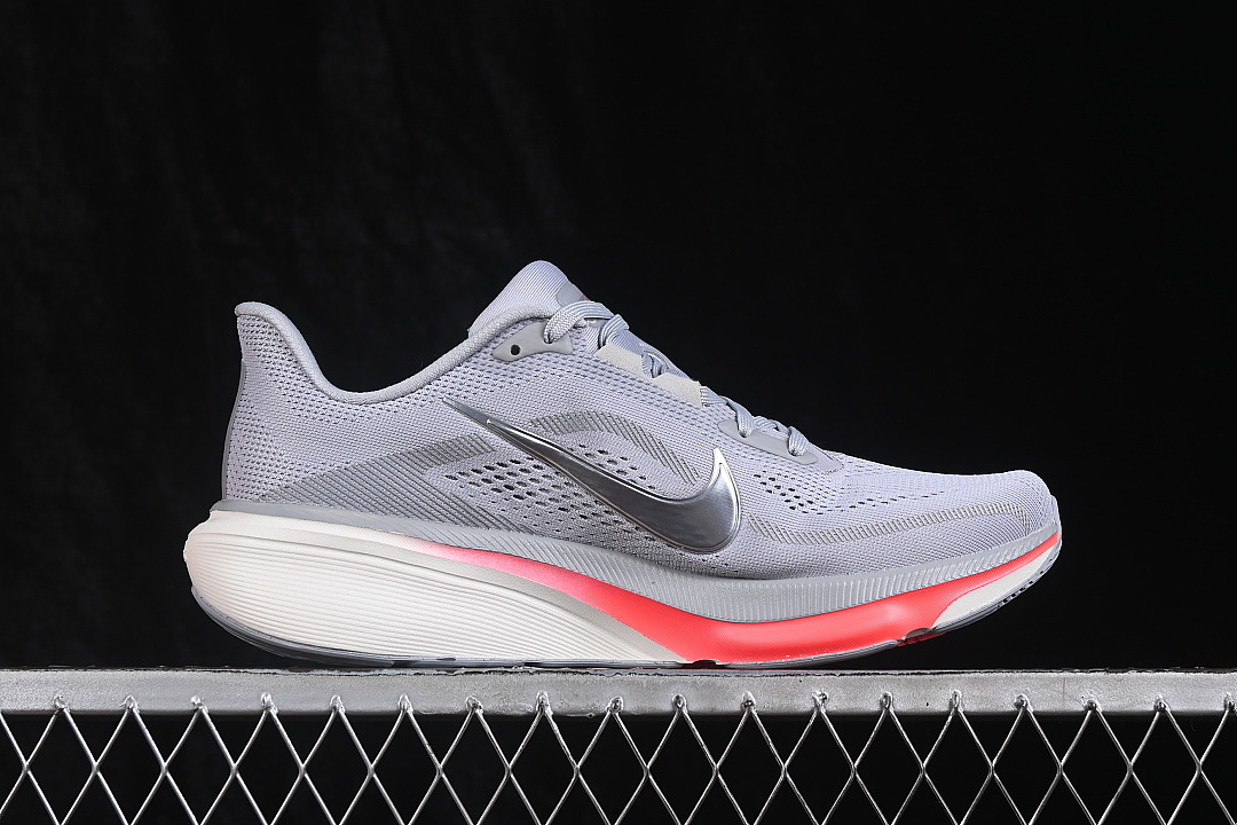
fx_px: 2577
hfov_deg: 27.0
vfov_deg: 18.2
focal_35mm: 75
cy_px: 412
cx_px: 618
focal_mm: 50
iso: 160
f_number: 8
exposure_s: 1/80
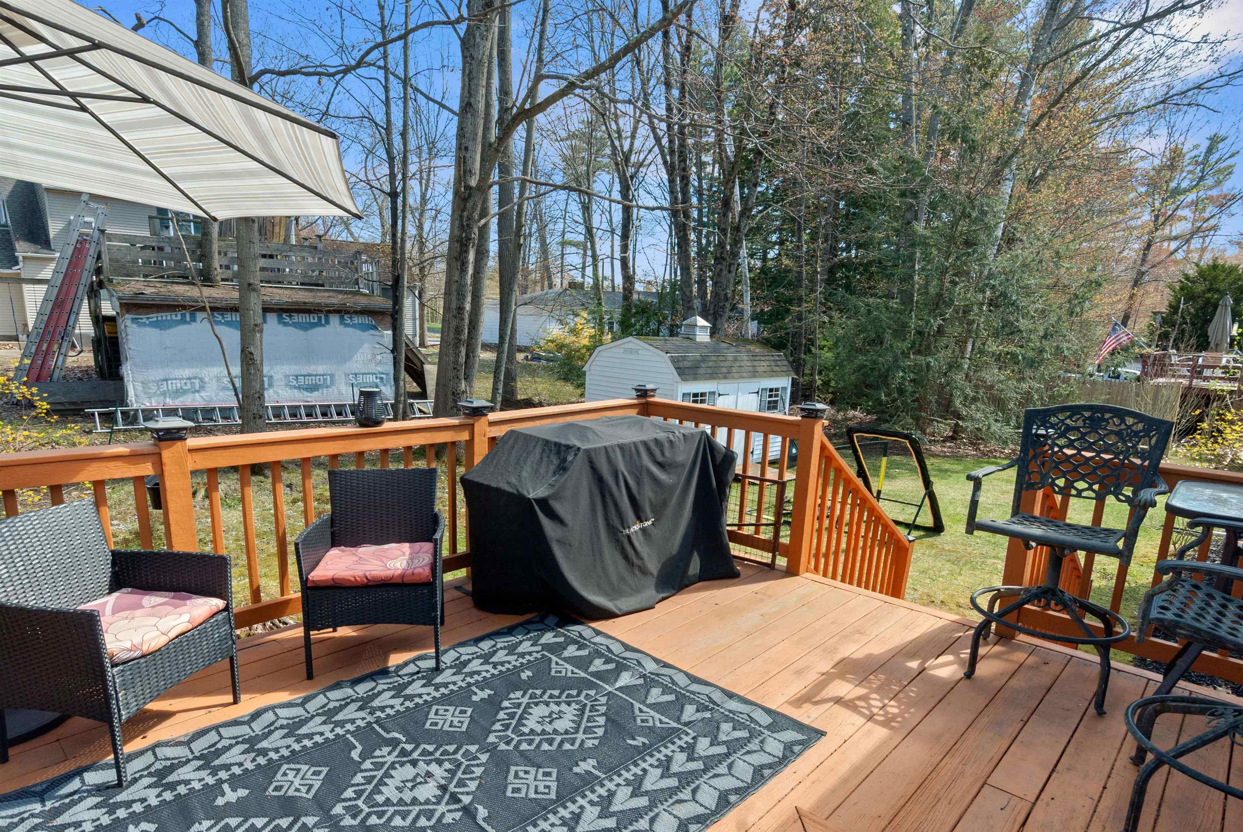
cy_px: 416
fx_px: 622
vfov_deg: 67.5
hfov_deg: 89.9
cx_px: 622
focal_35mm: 18
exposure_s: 1/50
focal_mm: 12
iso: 200
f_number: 10
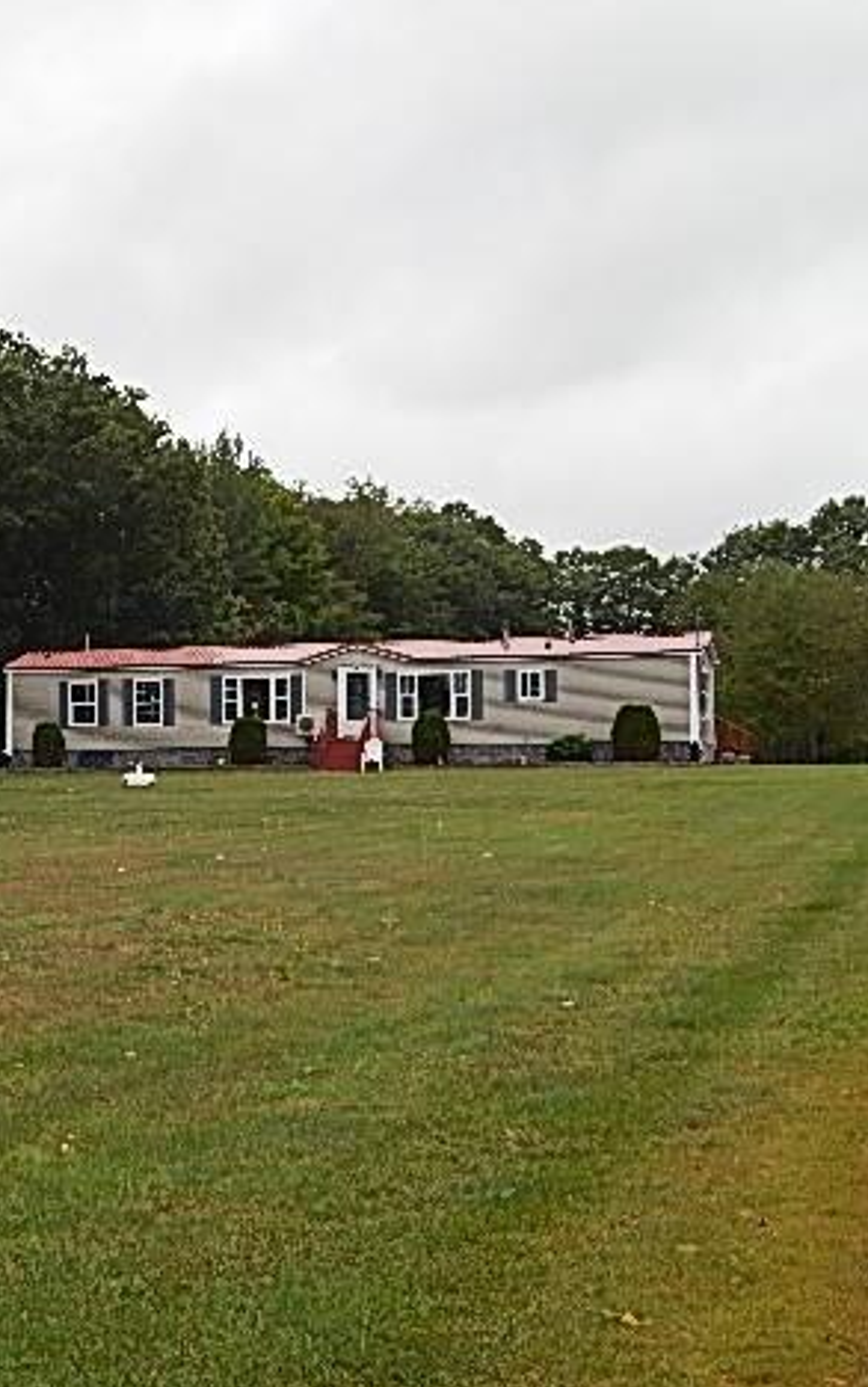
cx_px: 24
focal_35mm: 71
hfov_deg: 18.0
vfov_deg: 29.0
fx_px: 2684
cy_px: 694
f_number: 3.7
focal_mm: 8.6
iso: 125
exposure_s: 1/320
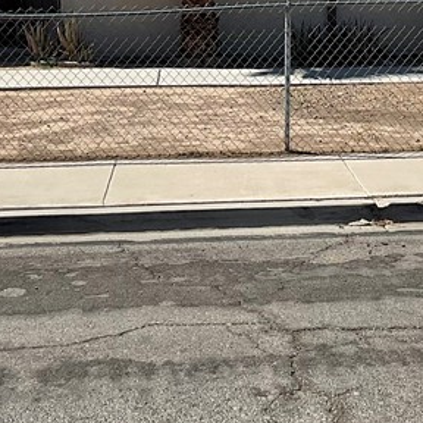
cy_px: 22
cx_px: 297
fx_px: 1258
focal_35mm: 91
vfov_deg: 18.7
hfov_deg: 19.0
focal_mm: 3
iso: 16
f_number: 1.8
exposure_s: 1/3125
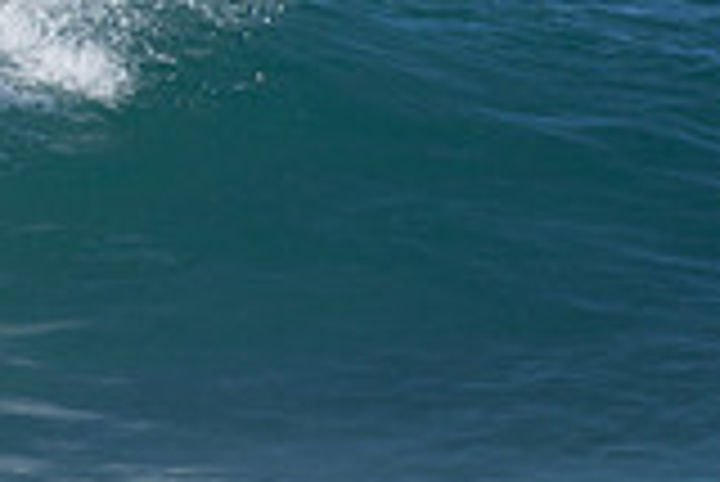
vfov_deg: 0.5
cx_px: -464
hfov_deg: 0.8
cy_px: -101
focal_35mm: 2722
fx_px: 54488
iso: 250
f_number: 5.6
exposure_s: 1/1600
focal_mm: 500
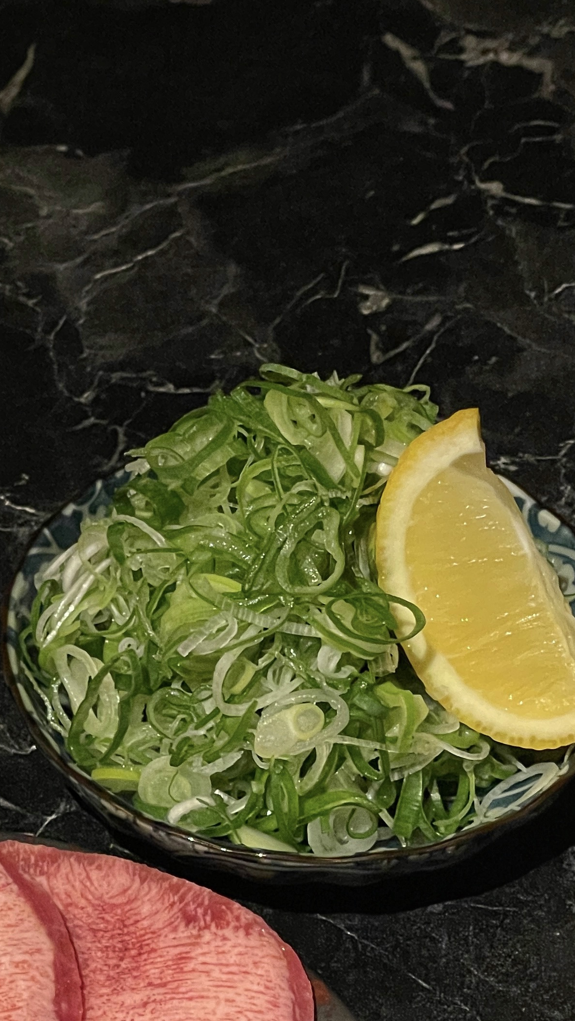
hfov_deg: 11.1
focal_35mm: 108
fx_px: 2927
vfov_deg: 19.5
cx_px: -27
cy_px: 861
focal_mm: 6
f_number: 2
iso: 320
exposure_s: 1/60
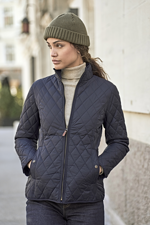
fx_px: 594
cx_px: 75
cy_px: 112
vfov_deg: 21.5
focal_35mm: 95
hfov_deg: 14.4
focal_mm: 95
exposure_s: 1/1600
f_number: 2.8
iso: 1000
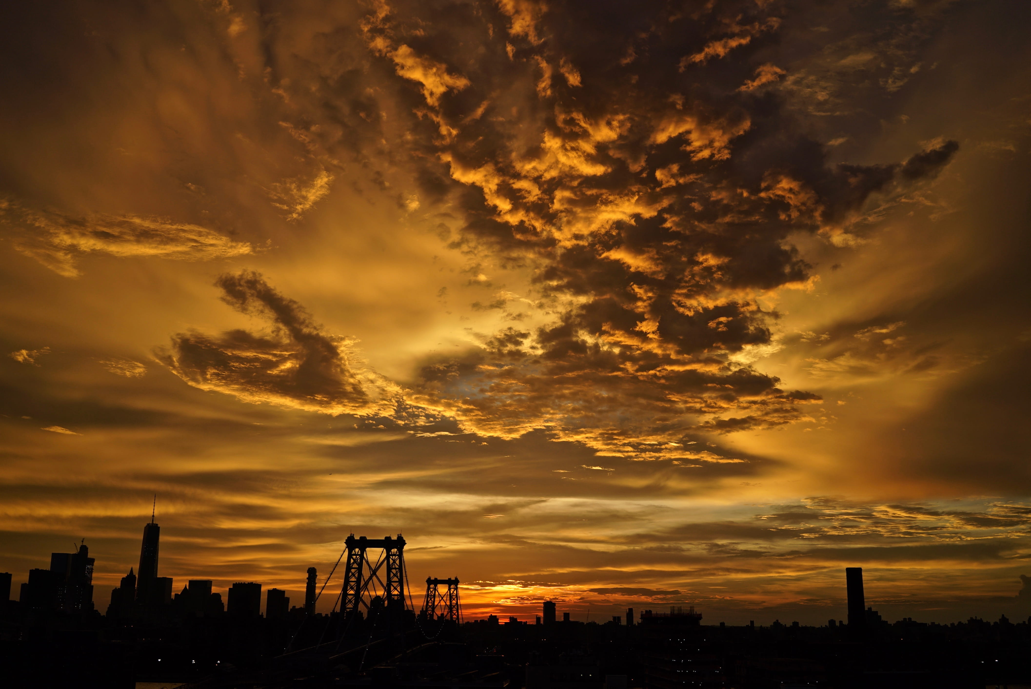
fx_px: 1003
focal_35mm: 35
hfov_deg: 54.4
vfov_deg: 37.9
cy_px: 344
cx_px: 516
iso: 100
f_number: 8
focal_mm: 35
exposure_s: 1/100
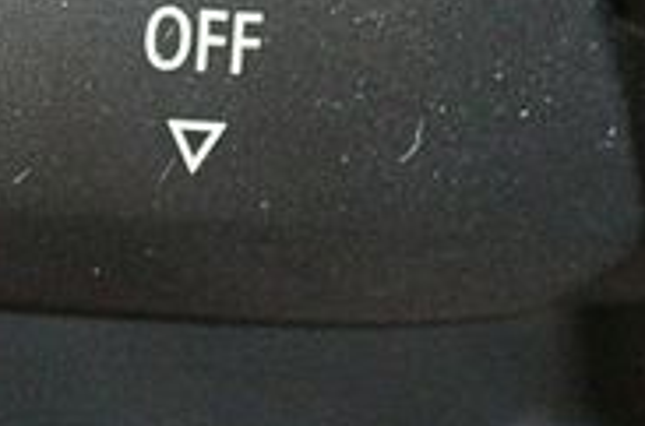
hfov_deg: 7.8
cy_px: 4
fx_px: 4700
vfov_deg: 5.2
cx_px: 152
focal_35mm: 263
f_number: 5.6
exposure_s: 1/15
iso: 12800
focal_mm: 50
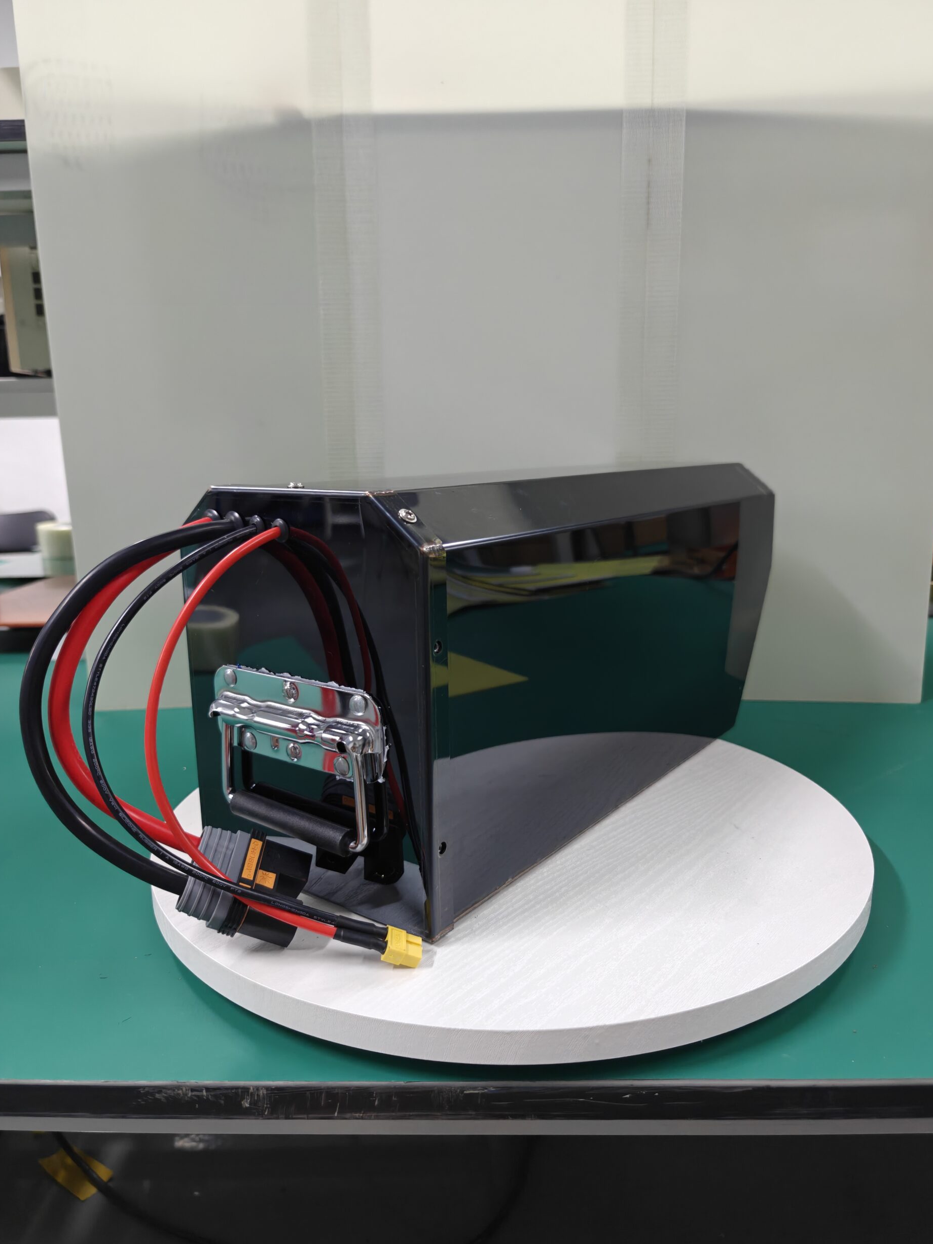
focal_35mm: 24
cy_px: 632
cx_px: 474
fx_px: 862
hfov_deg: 56.8
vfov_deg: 71.6
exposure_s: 1/64
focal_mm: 6.06
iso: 1250
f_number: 1.6
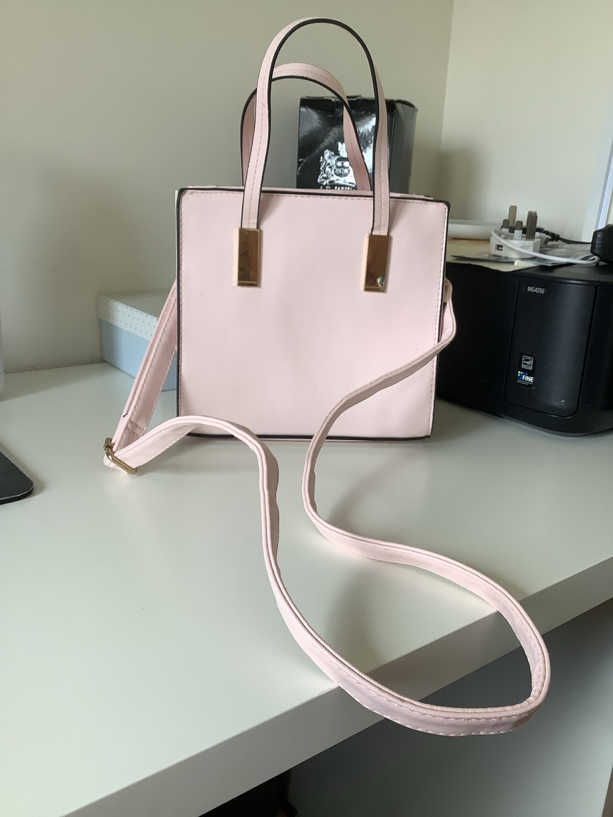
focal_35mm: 31
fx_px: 732
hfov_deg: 45.4
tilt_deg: -17.6
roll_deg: -2.1
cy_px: 408
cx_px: 306
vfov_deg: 58.4
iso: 80
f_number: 2.4
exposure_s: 1/100
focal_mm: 3.3
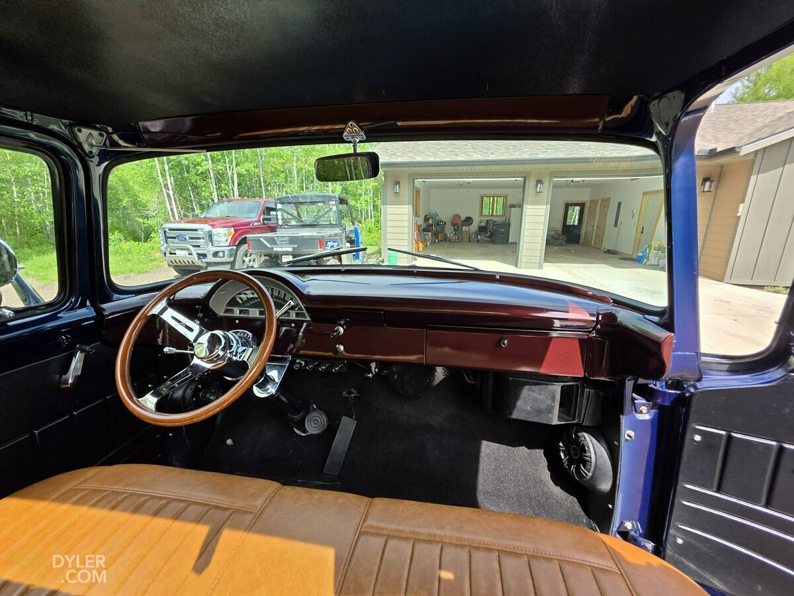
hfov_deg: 106.2
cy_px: 298
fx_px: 298
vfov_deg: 89.9
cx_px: 397
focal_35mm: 13
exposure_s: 1/342
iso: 40
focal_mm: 2.2
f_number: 1.9
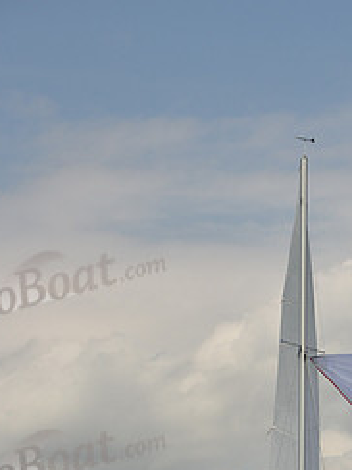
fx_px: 2169
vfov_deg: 12.1
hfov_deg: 9.3
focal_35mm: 160
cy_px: 543
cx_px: 266
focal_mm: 70
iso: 250
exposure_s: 1/1250
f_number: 5.6
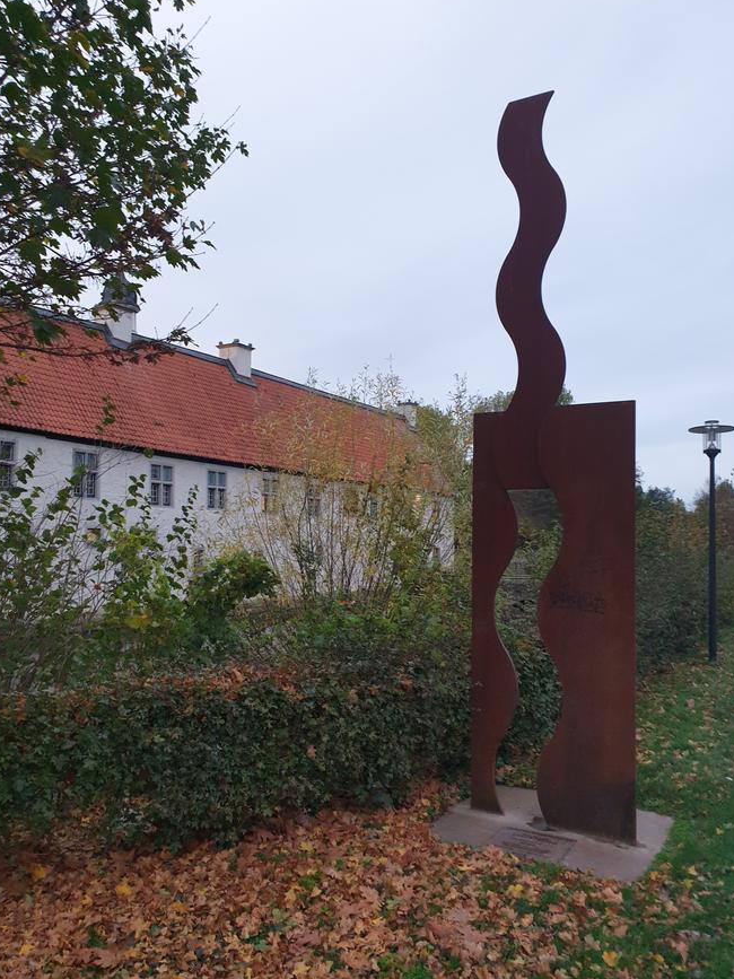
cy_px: 495
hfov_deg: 51.3
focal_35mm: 27
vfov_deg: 65.3
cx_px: 371
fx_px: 764
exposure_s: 1/50
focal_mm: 4.3
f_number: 2.4
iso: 320
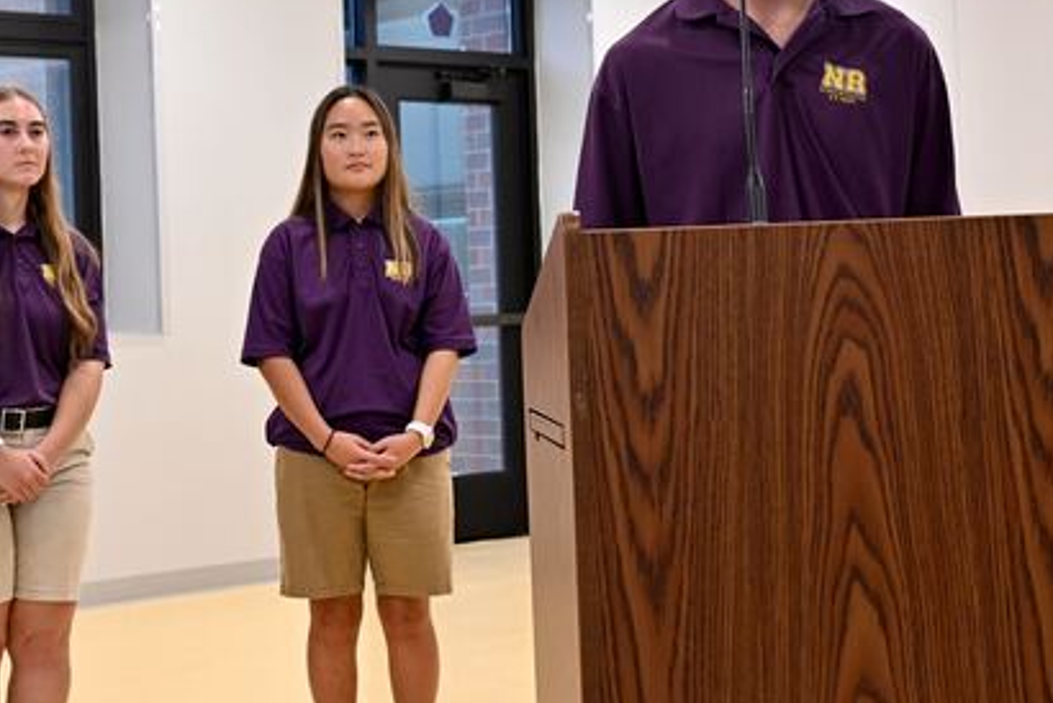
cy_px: 291
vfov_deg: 17.5
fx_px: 2283
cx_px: 501
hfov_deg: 26.0
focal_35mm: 78
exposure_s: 1/60
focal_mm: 32
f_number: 4.8
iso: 800
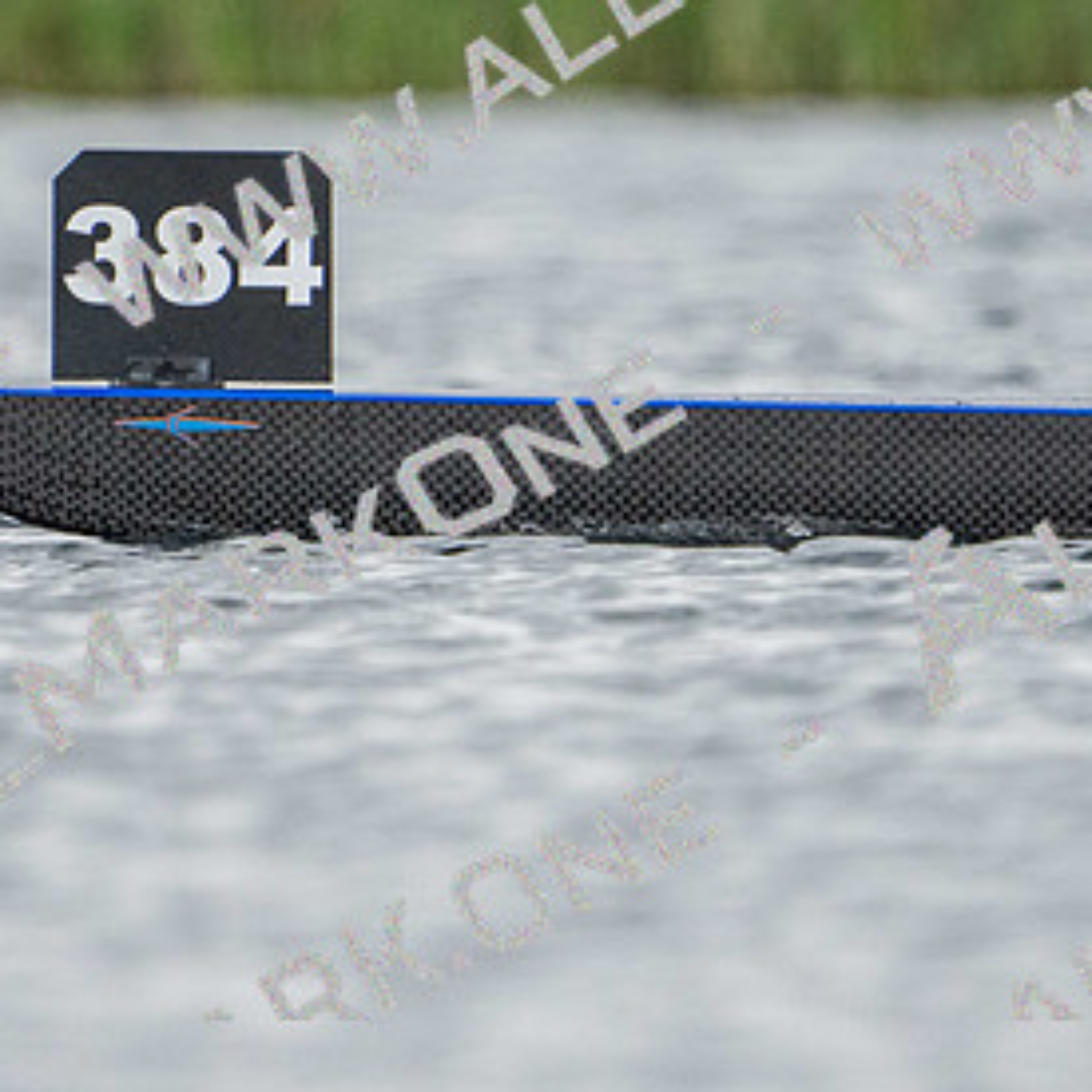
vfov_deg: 1.1
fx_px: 57533
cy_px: 340
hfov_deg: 1.1
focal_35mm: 1612
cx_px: 568
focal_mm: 600
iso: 2000
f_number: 6.3
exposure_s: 1/1250
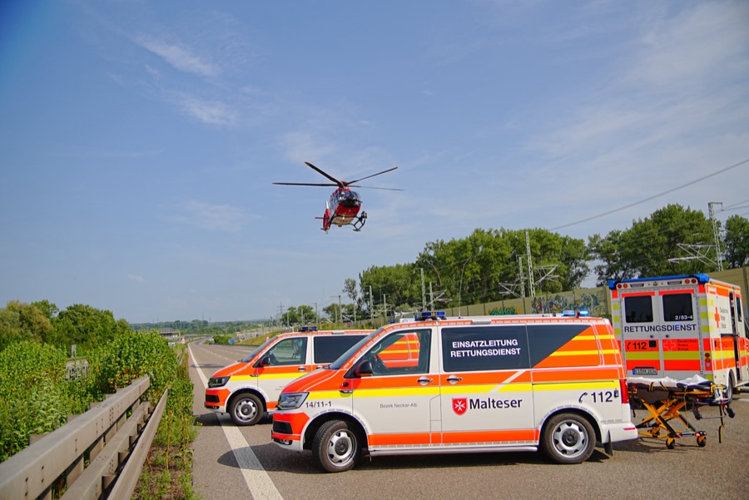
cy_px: 250
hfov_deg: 58.7
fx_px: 666
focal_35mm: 32
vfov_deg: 41.2
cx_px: 374
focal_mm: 32
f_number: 2.8
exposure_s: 1/3200
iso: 125
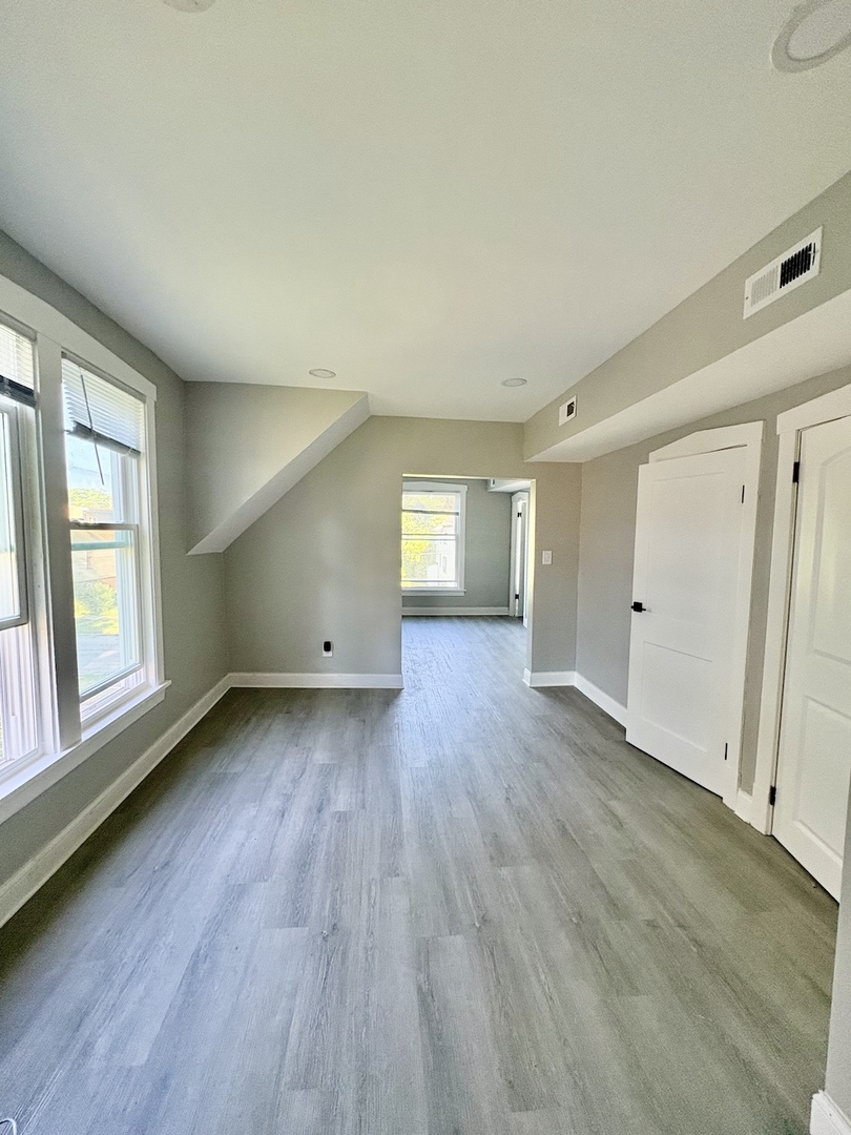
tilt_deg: -2.4
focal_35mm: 14
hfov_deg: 85.7
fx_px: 459
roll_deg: -0.7
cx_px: 426
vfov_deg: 102.1
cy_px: 568
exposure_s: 1/60
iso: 320
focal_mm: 2.22
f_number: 2.2
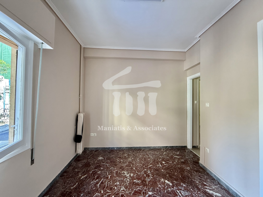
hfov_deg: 102.1
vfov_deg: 85.7
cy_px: 98
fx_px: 106
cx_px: 132
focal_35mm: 14
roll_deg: -1.2
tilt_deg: +1.0
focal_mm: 2.22
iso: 320
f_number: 2.2
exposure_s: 1/99
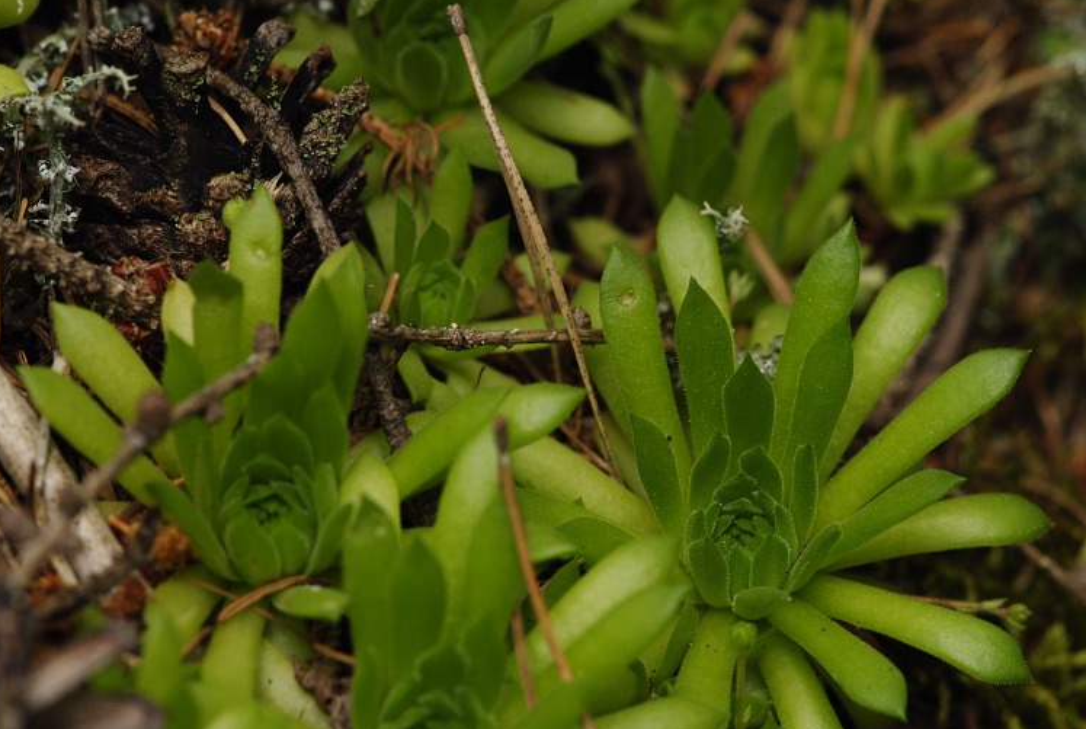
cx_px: 551
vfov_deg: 10.1
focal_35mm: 137
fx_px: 4126
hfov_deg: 15.0
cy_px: 381
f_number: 7.1
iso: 400
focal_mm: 85
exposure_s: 1/125
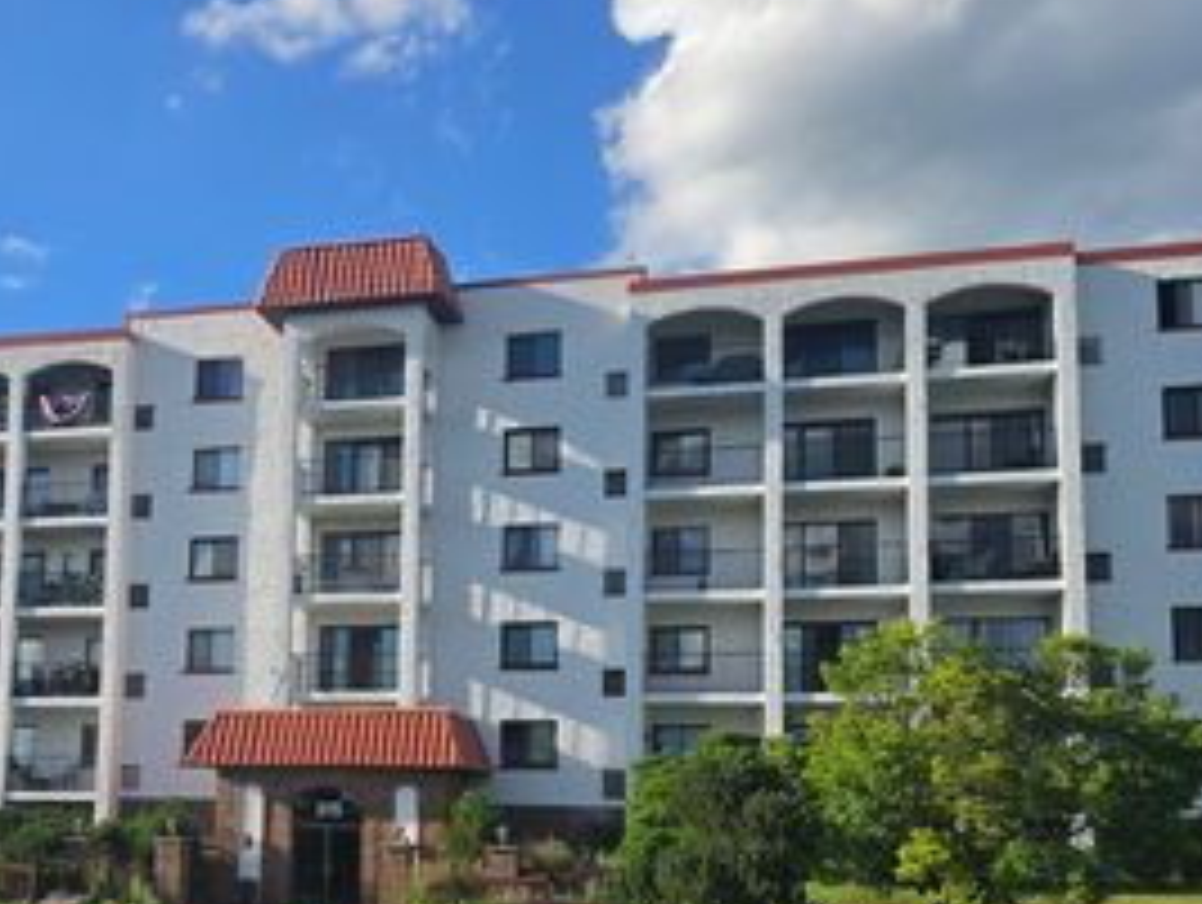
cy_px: 663
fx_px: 1495
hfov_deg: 42.5
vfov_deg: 33.1
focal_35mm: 43
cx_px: 311
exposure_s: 1/6352
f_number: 1.4
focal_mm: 6.5
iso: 64
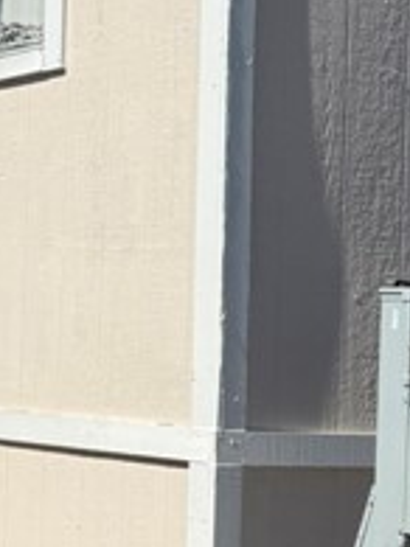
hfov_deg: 11.1
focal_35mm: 126
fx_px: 1992
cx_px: -275
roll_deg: -2.2
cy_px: 292
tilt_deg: +0.8
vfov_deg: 15.7
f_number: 1.78
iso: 80
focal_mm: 6.76
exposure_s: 1/7353
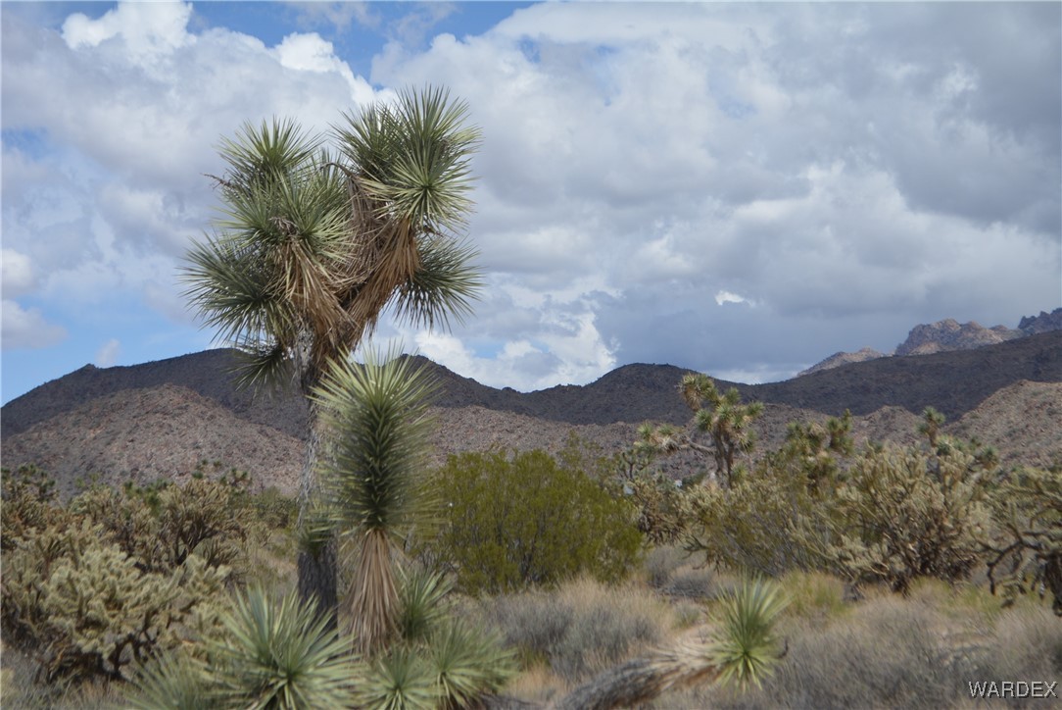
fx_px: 2435
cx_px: 531
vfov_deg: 16.6
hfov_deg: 24.6
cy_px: 355
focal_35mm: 82
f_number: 7.1
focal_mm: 55
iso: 400
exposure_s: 1/2000
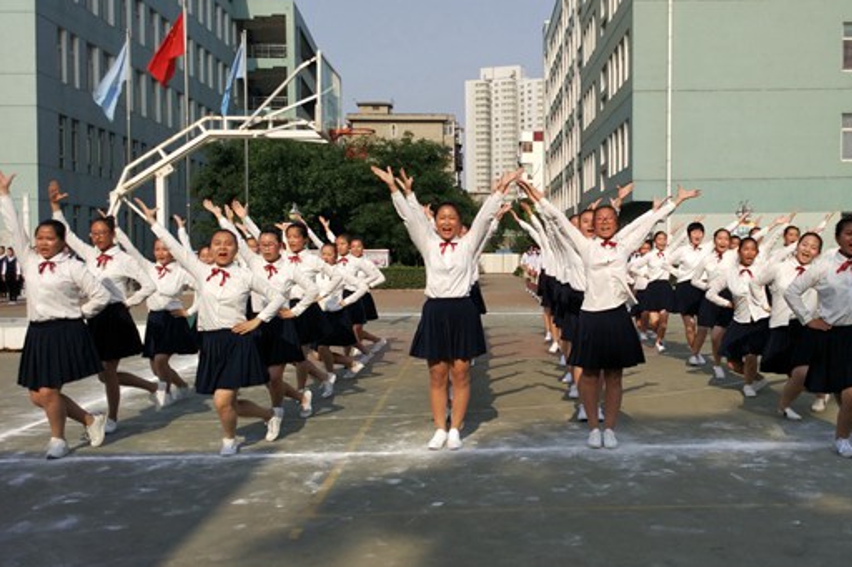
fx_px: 923
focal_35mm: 39
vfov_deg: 34.2
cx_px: 531
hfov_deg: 49.1
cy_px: 293
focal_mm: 4.12
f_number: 2
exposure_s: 1/1442
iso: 100
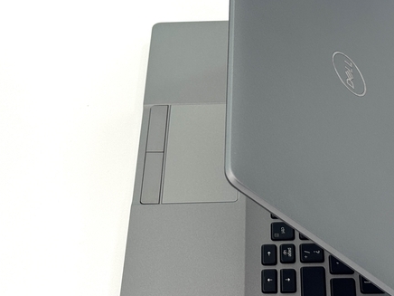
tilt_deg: -45.4
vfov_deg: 16.8
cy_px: 114
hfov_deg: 22.1
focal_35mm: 88
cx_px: 268
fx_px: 1002
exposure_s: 1/149
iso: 50
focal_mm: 6.76
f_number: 1.78
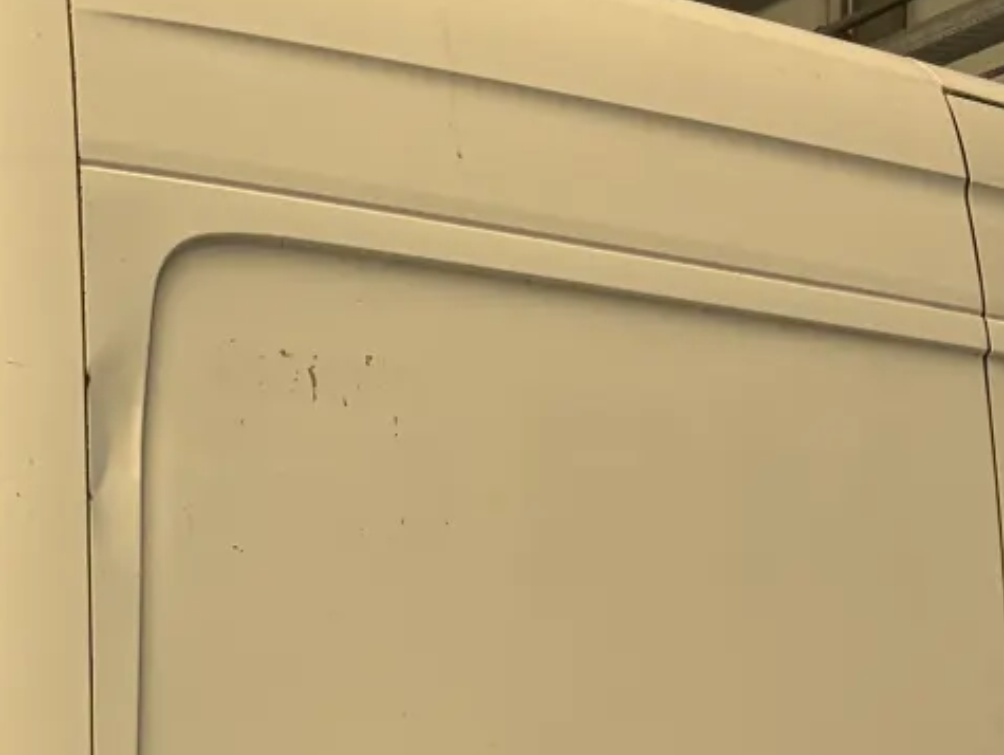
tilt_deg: -3.0
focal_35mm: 105
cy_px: 857
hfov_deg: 18.6
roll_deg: +0.5
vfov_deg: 13.8
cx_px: 674
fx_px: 3048
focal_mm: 5.96
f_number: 1.6
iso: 64
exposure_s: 1/392
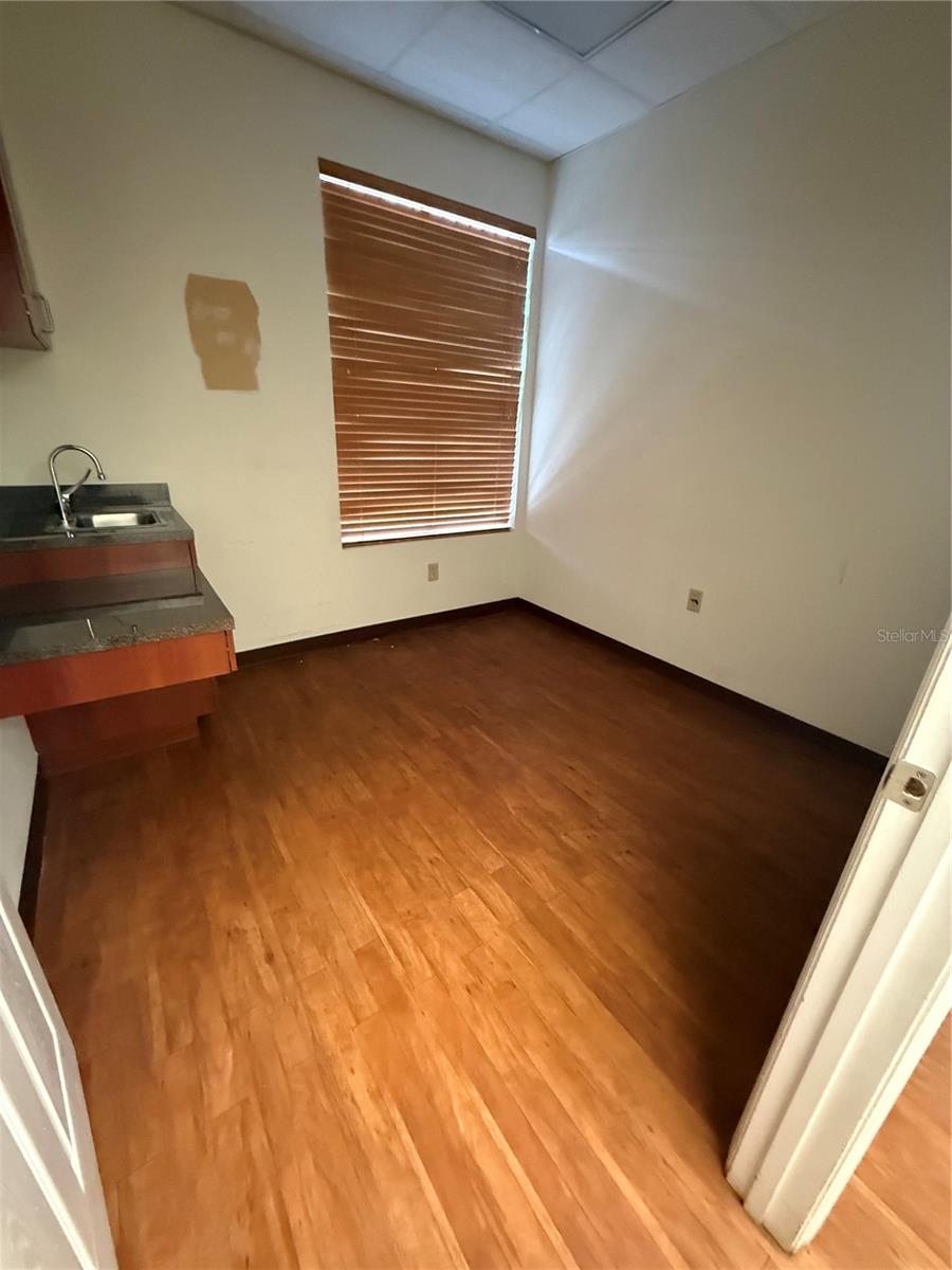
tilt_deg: -21.5
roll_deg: -2.8
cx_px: 476
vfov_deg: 102.1
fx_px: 513
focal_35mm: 14
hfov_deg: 85.7
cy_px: 635
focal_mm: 2.22
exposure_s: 1/39
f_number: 2.2
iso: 1250
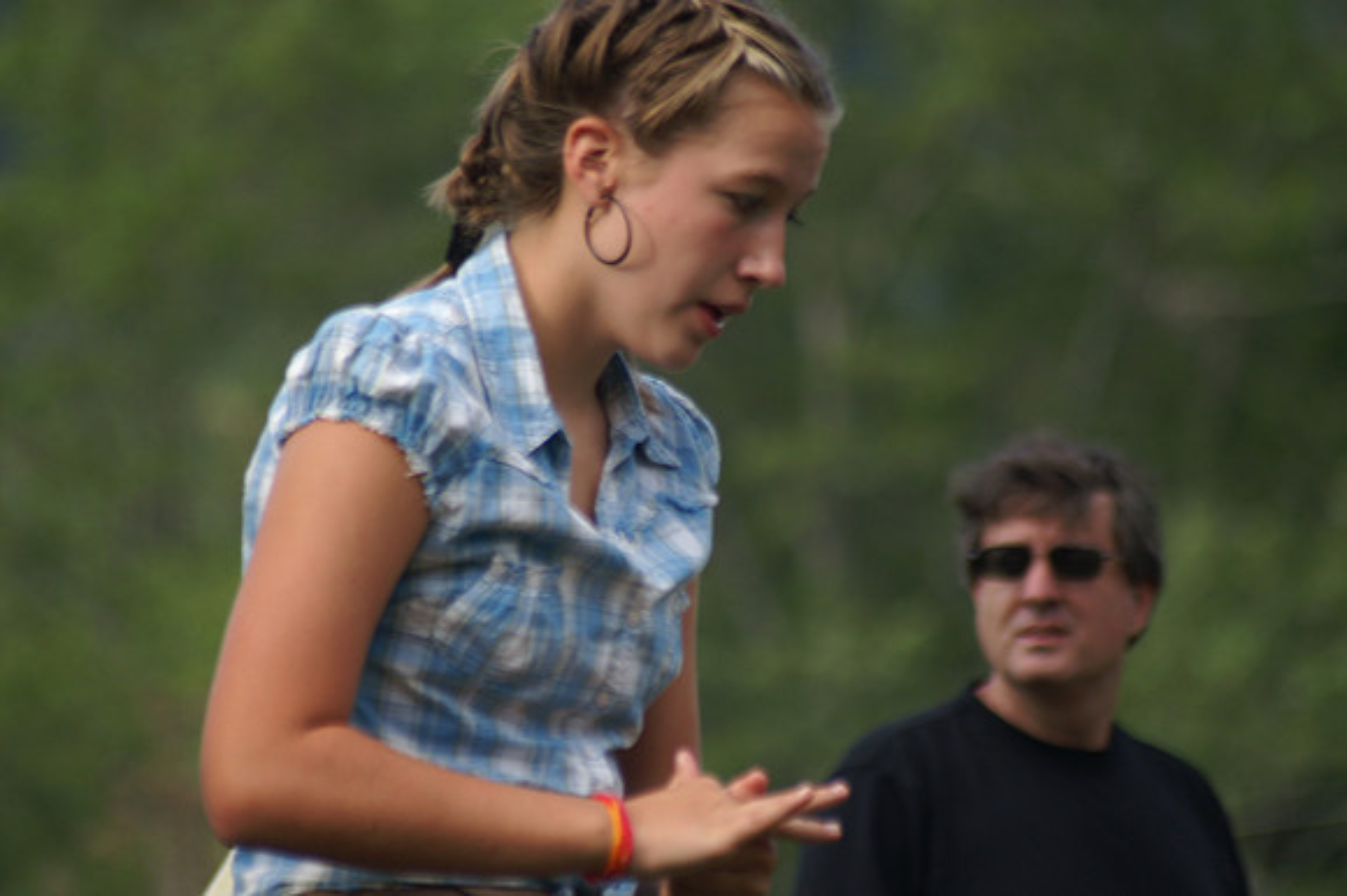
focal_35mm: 345
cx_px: 674
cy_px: 448
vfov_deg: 4.0
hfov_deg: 6.0
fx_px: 12901
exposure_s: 1/500
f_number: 5.6
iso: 200
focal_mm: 230
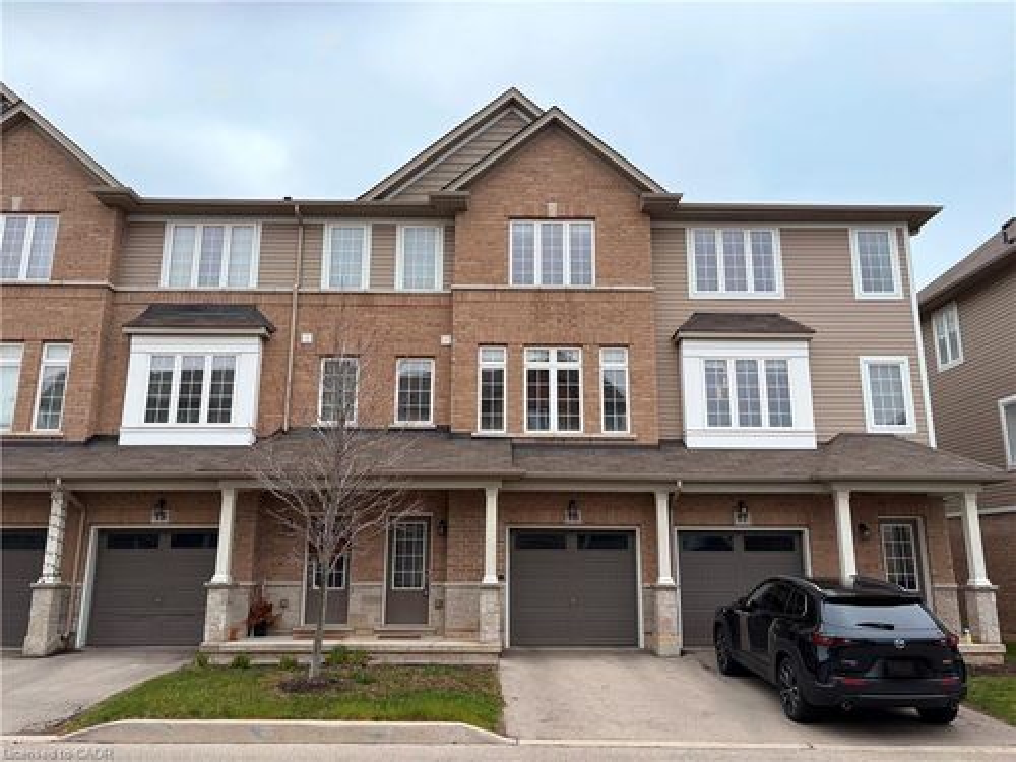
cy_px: 381
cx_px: 508
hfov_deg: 67.3
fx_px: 763
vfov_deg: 53.1
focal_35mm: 26
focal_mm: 5.96
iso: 50
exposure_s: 1/1175
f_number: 1.6
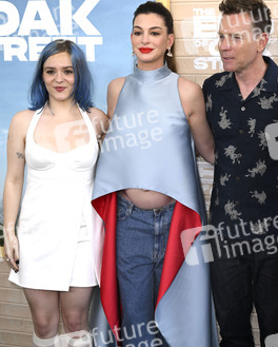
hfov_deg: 20.7
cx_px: 139
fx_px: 760
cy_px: 188
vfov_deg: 25.7
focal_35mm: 74
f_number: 6.3
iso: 640
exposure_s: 1/250
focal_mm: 65
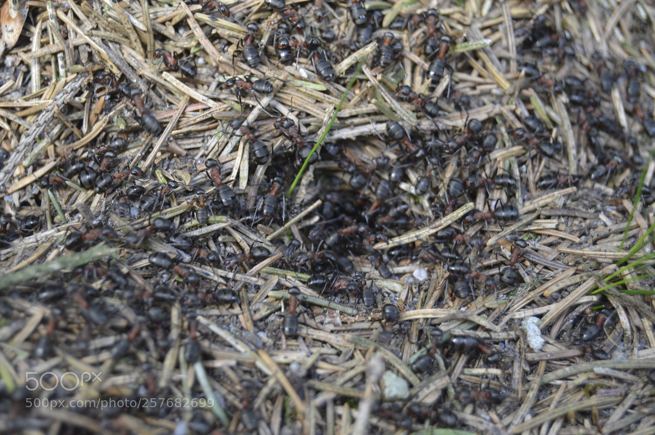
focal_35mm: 82
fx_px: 1500
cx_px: 328
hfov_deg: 24.6
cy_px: 218
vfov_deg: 16.5
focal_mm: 55
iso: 400
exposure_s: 1/100
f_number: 5.6
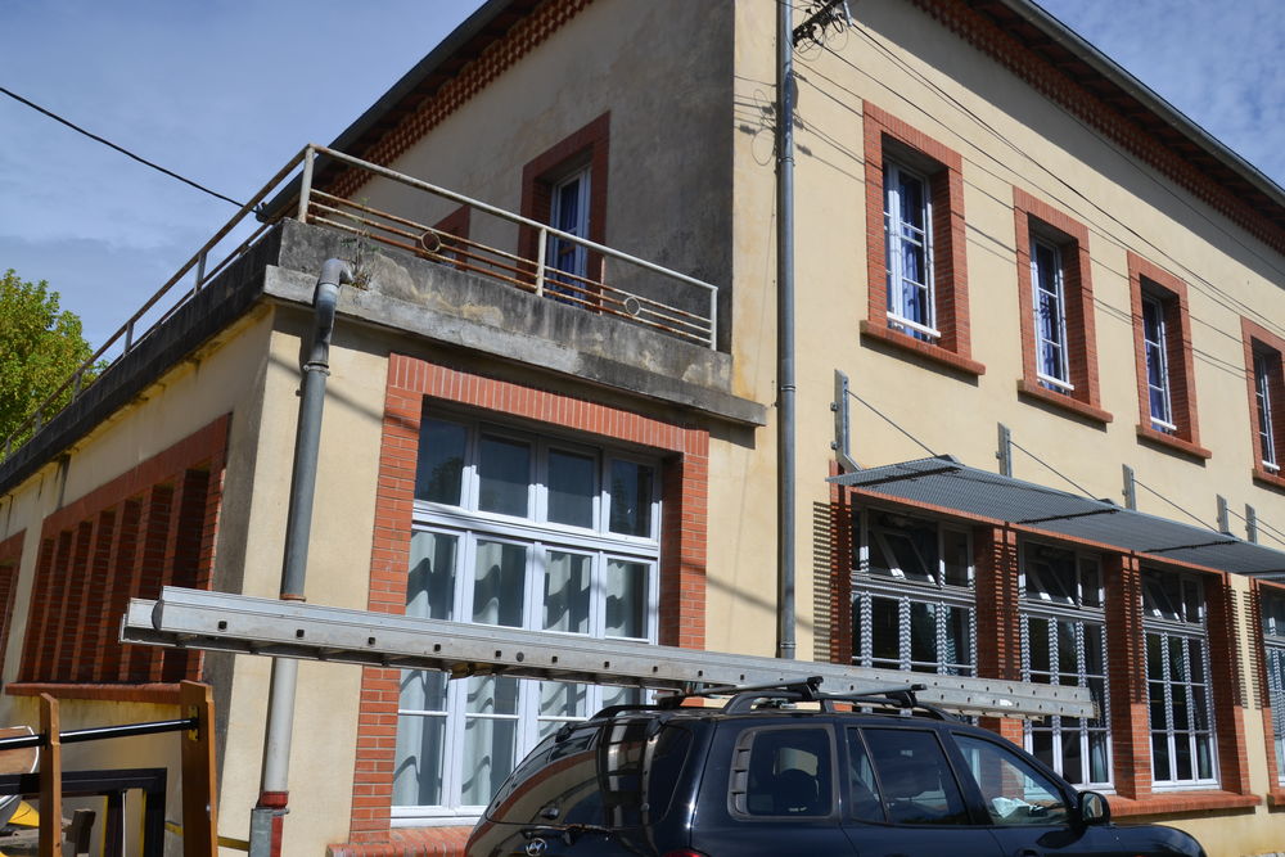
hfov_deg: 59.5
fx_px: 1124
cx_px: 642
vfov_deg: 41.7
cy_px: 428
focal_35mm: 32
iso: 100
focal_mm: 21
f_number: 9
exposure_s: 1/320
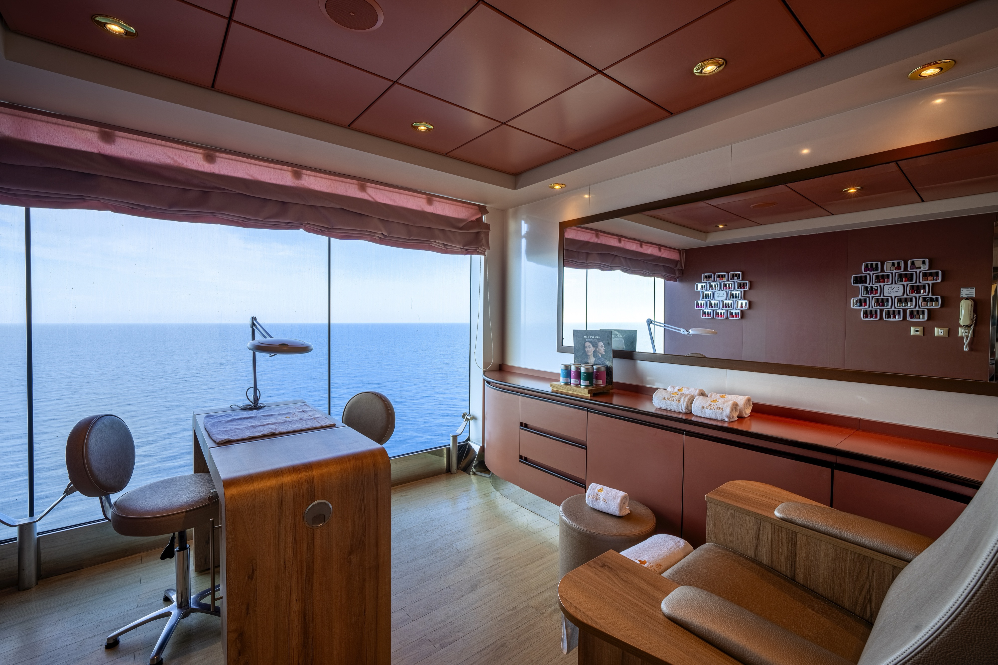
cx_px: 499
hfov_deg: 100.4
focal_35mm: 15
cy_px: 332
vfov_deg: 77.3
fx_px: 416
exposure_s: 1/125
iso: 200
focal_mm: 15
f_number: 11
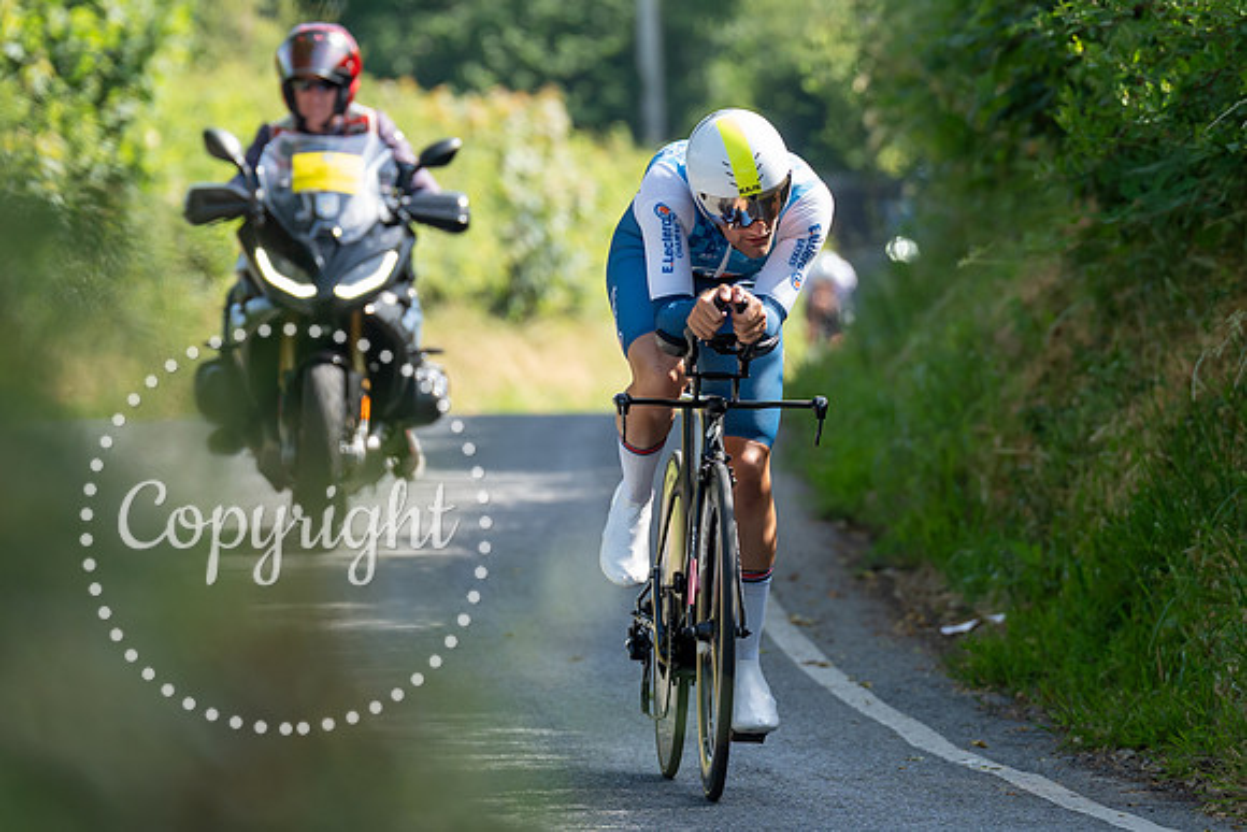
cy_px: 503
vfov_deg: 3.4
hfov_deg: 5.2
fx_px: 13844
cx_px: 733
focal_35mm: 400
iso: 500
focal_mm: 200
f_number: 4
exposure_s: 1/1000
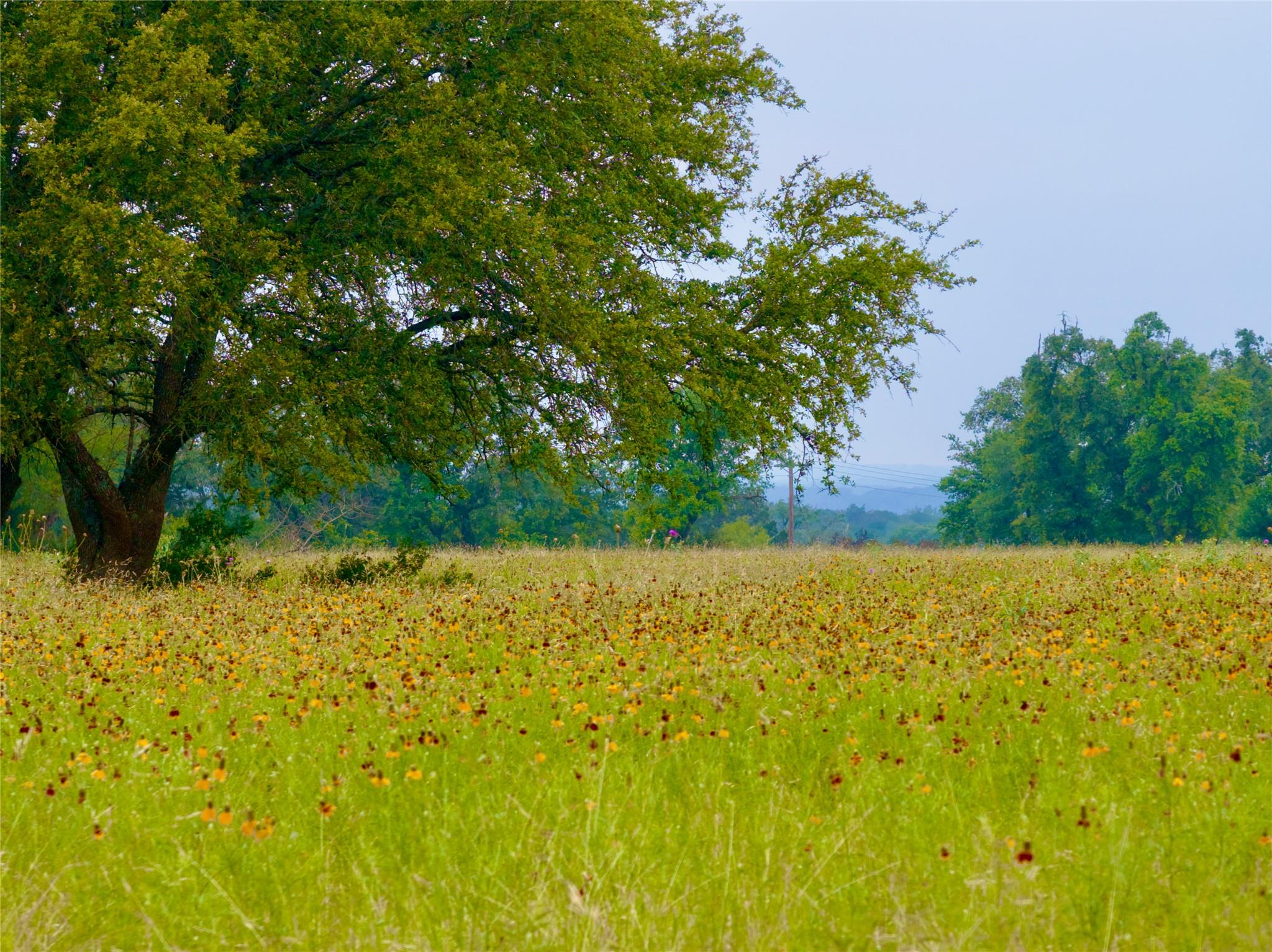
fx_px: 6097
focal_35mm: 166
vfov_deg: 8.9
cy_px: 476
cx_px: 636
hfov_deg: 11.9
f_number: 3.4
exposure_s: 1/40
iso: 110
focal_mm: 30.71
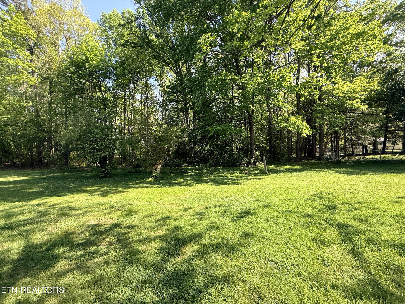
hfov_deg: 102.1
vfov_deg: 85.7
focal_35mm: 14
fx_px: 164
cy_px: 152
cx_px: 202
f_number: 2.2
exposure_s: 1/370
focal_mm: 2.22
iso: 50
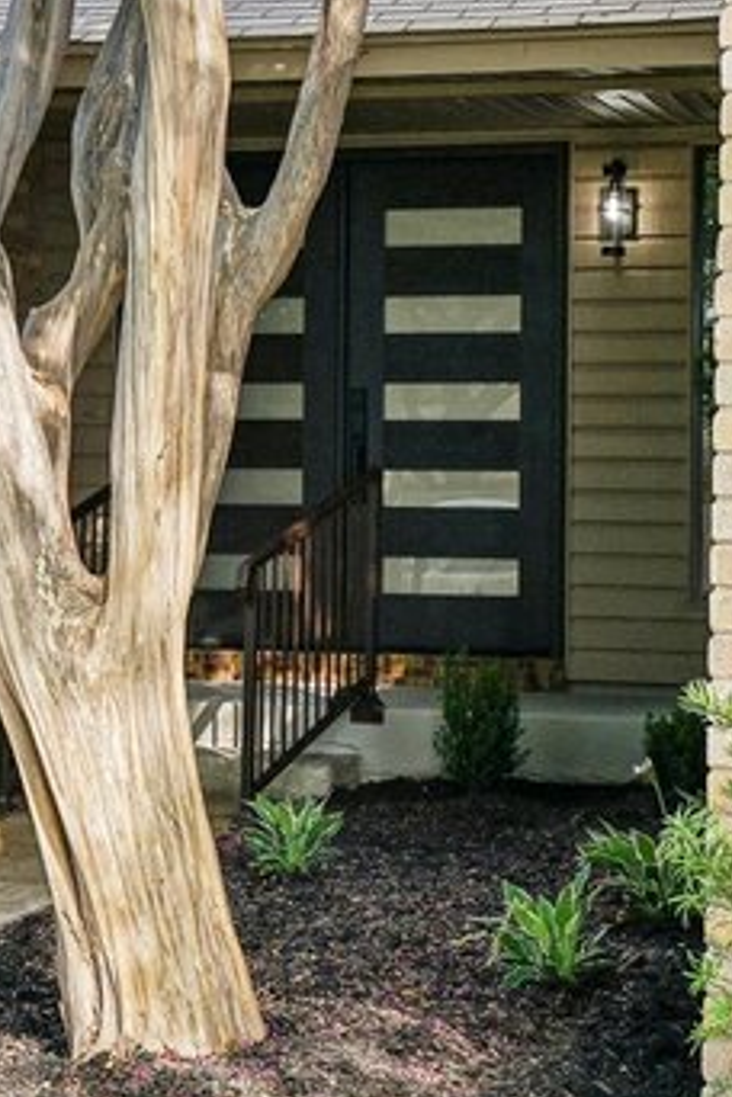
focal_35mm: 101
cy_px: 462
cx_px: 215
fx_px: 3080
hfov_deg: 13.5
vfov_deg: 20.2
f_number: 8
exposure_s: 1/200
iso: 200
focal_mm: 32
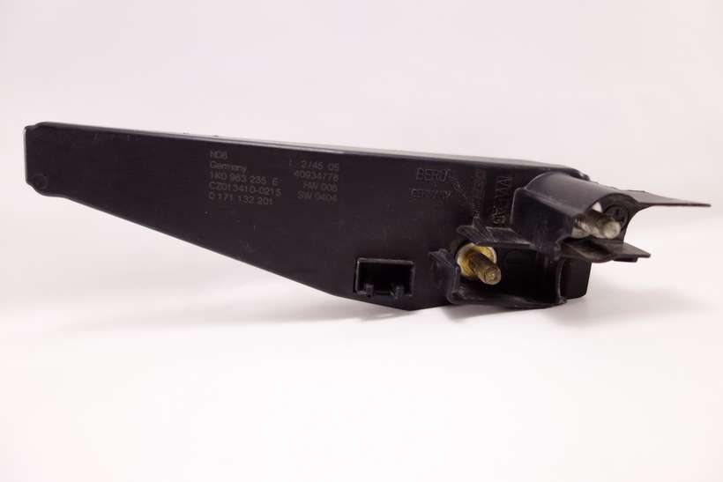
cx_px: 362
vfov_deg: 46.4
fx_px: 562
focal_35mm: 28
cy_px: 241
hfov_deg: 65.5
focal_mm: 10.4
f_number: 1.8
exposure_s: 1/100
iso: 125
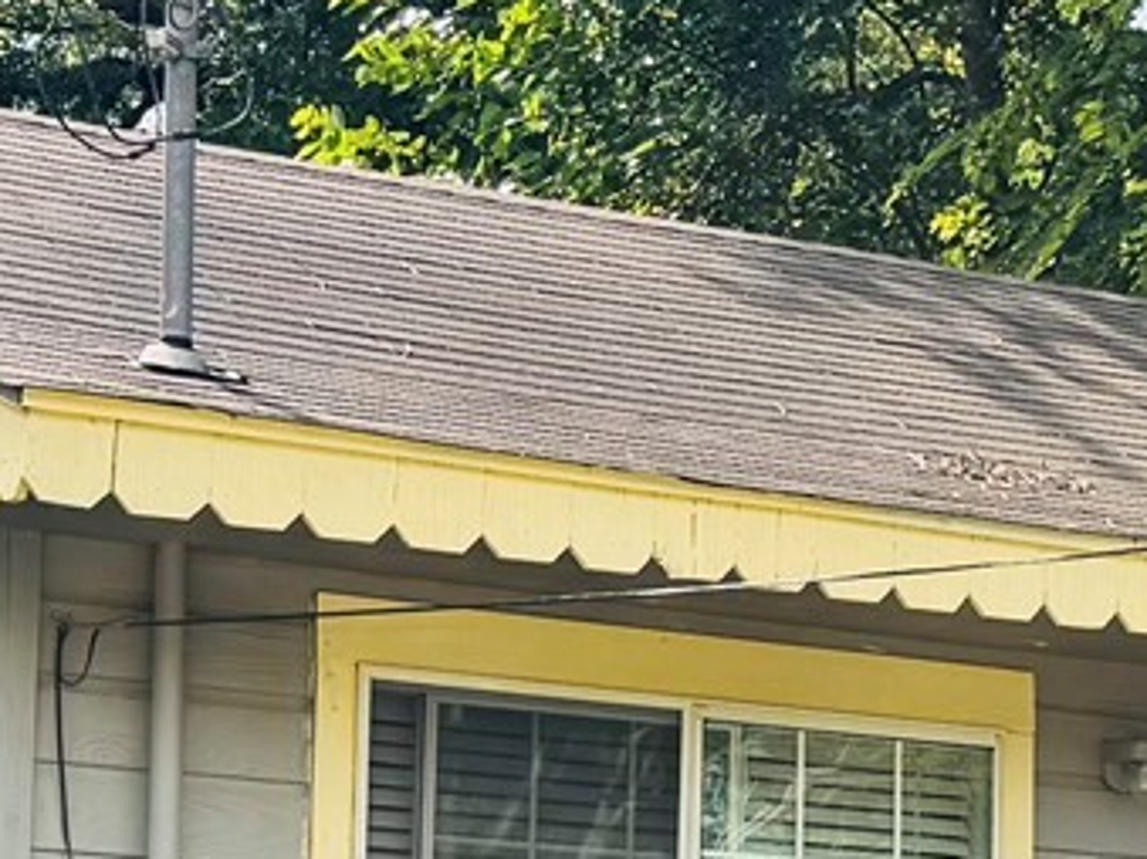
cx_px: 1076
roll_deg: -1.2
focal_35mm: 136
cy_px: 785
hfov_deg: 14.3
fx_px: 4505
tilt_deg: +5.9
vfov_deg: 10.8
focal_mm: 6.76
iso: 80
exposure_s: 1/1560
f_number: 1.78
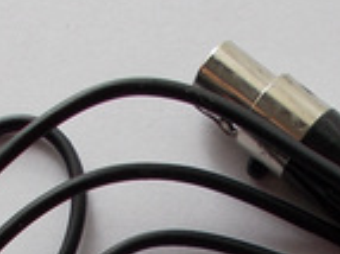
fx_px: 1070
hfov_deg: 18.1
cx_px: 171
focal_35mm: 109
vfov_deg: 12.0
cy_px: 517
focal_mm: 4.6
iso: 80
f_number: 3.2
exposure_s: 1/50
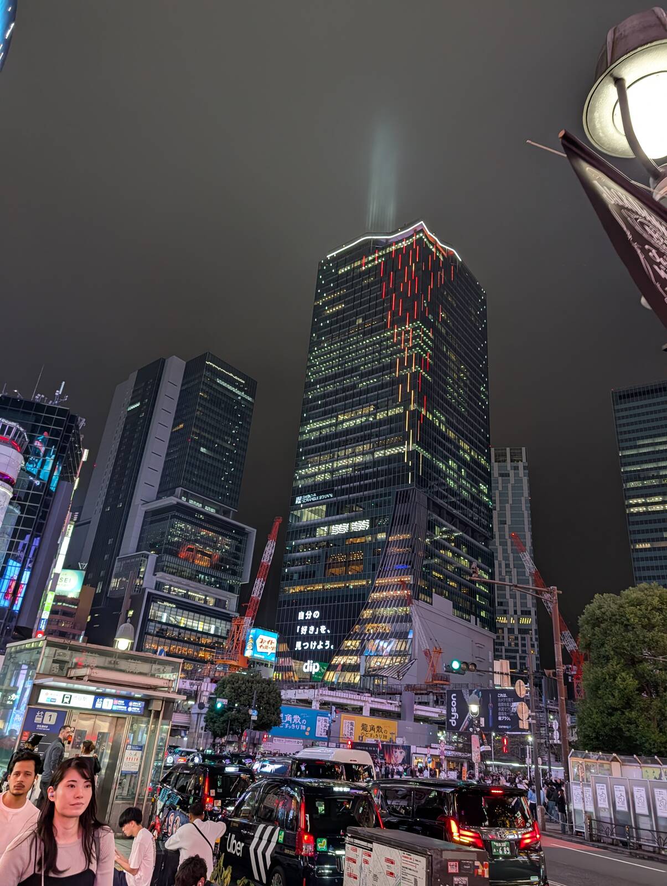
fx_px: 615
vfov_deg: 71.5
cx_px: 334
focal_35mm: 24
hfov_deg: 56.9
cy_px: 443
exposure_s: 1/100
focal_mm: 6.9
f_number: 1.68
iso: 257
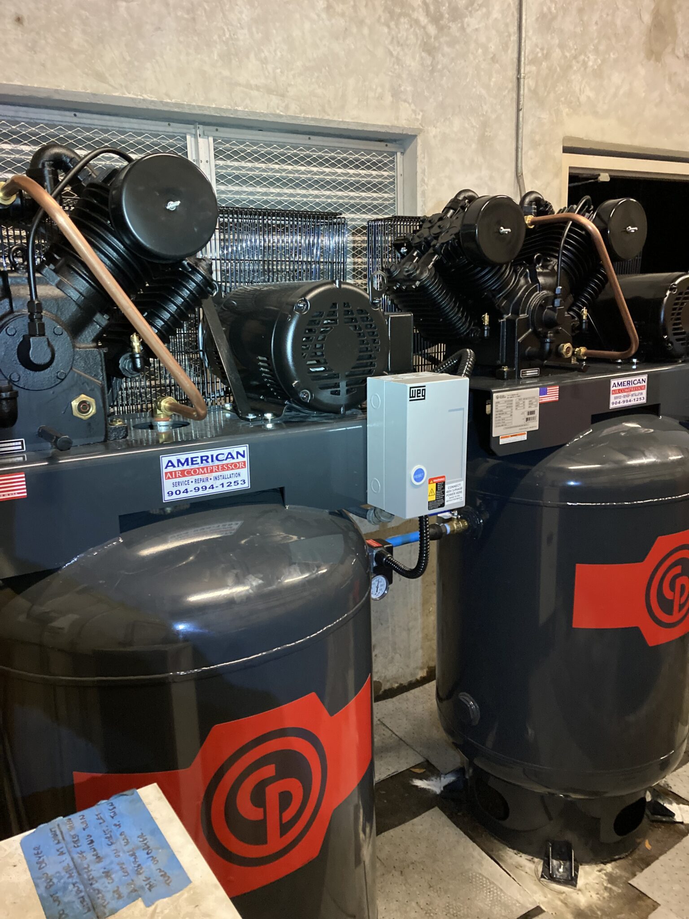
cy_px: 460
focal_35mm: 28
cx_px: 344
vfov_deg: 63.4
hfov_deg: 49.7
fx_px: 743
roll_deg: +1.9
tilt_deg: -12.9
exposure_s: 1/30
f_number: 1.8
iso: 500
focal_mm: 3.99
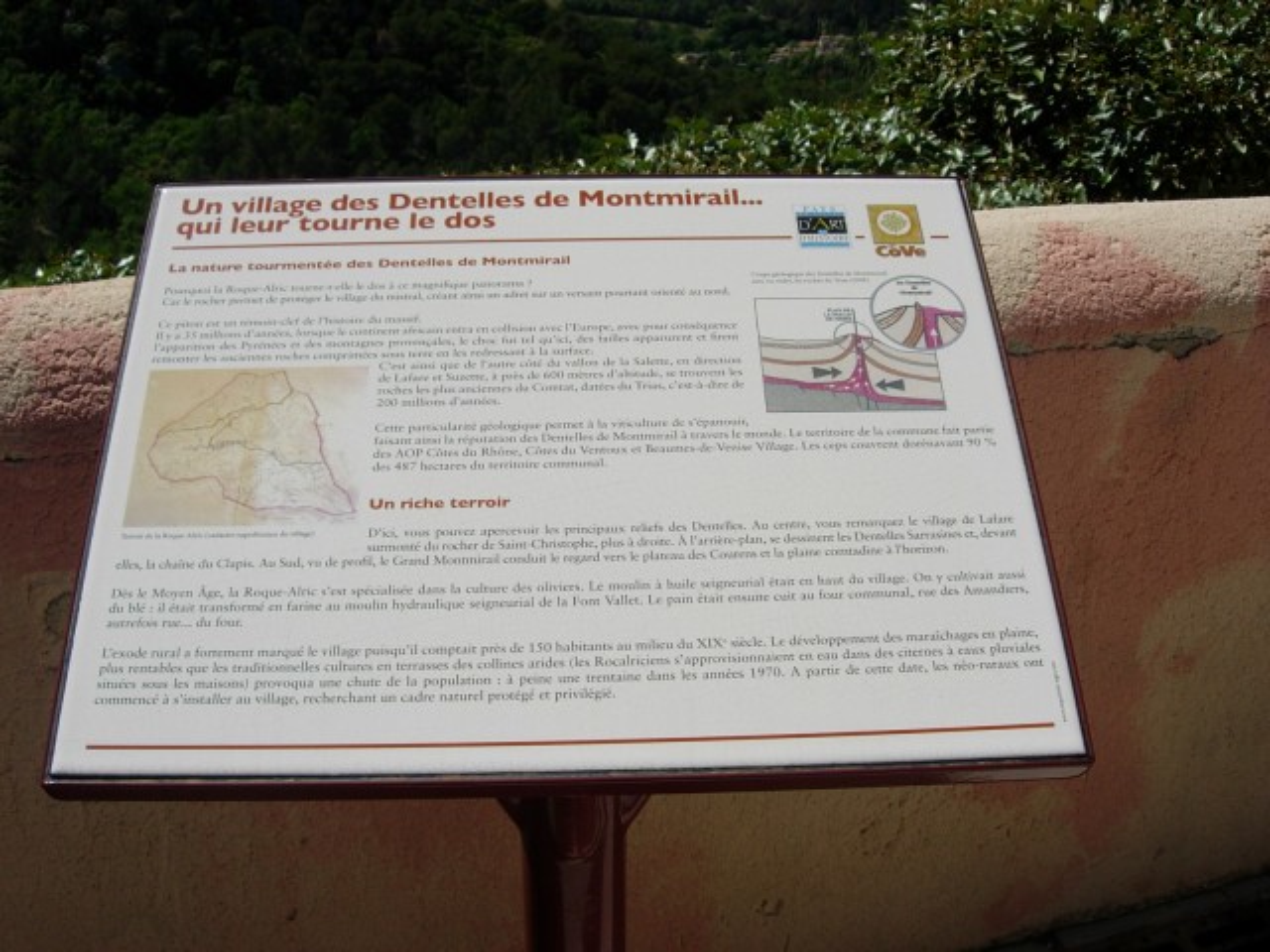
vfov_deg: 37.7
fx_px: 1394
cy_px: 476
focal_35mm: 38
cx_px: 635
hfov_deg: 49.0
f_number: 4.8
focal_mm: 7.8
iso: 64
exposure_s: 1/1328
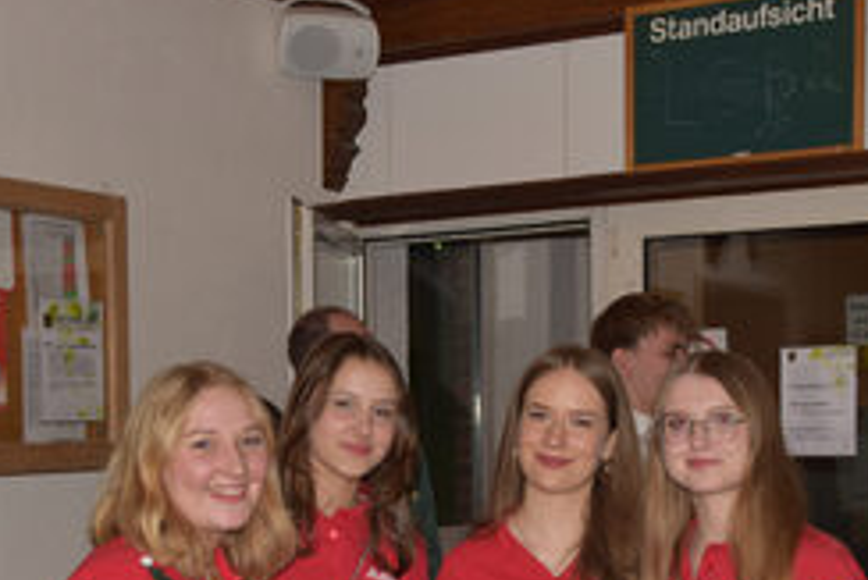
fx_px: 1544
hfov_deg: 31.4
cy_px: 454
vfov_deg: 21.0
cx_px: 494
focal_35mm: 64
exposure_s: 1/160
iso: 100
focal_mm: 26
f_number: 6.3
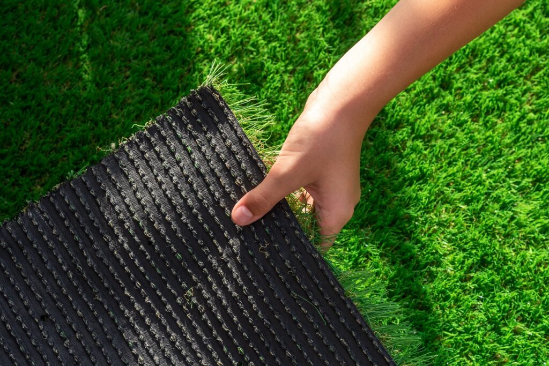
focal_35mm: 50
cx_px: 274
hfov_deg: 39.6
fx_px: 763
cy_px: 183
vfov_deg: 27.0
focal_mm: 50
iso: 100
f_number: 8
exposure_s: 1/100
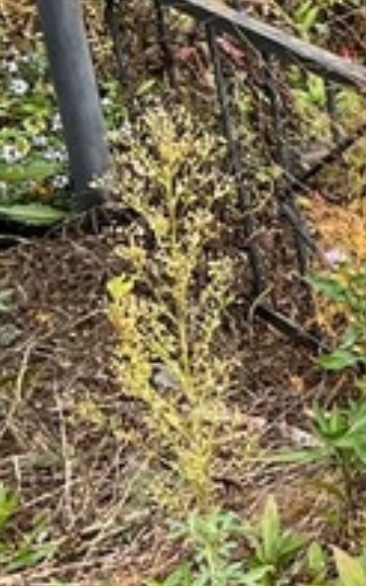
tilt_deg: -18.6
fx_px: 2284
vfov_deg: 14.6
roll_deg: +0.6
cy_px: 161
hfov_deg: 7.2
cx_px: 1387
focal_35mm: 143
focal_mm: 5.7
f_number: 1.5
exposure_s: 1/567
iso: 50
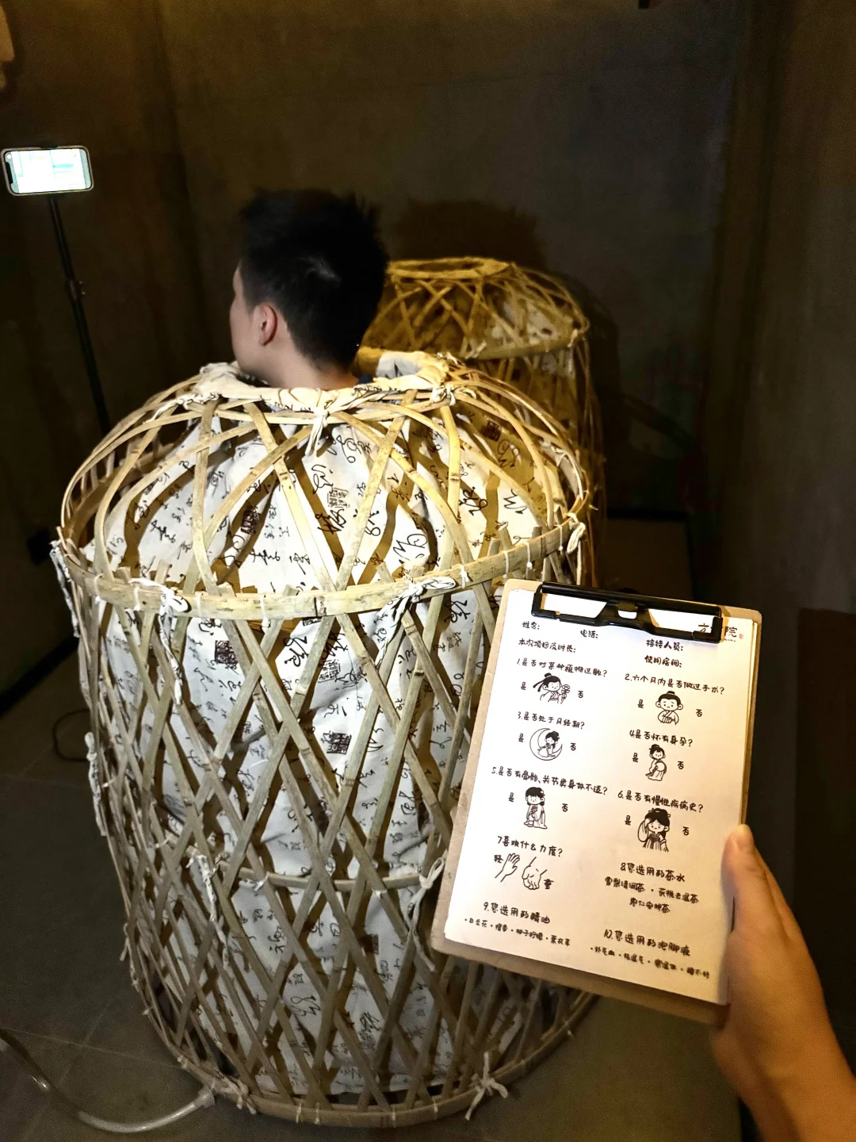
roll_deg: +3.0
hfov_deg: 56.8
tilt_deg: -26.4
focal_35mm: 24
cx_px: 428
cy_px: 571
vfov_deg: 71.6
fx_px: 791
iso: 1000
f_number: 1.78
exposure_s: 1/32
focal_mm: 6.76
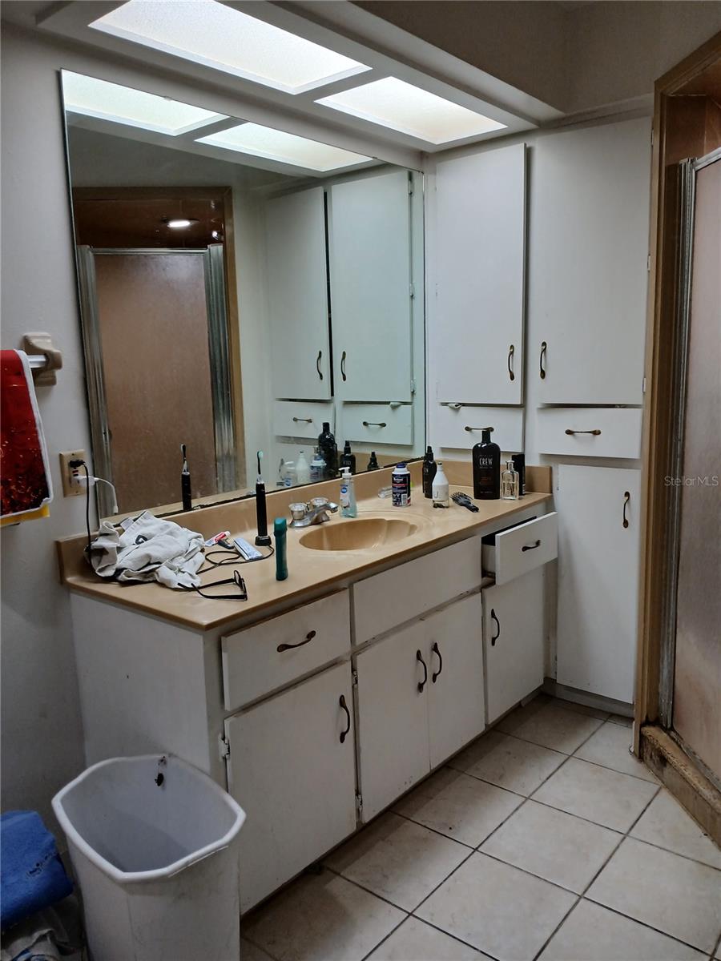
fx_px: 722
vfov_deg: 67.3
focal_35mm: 26
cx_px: 360
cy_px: 480
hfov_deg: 53.1
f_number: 1.8
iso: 100
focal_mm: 3.98
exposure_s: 1/60
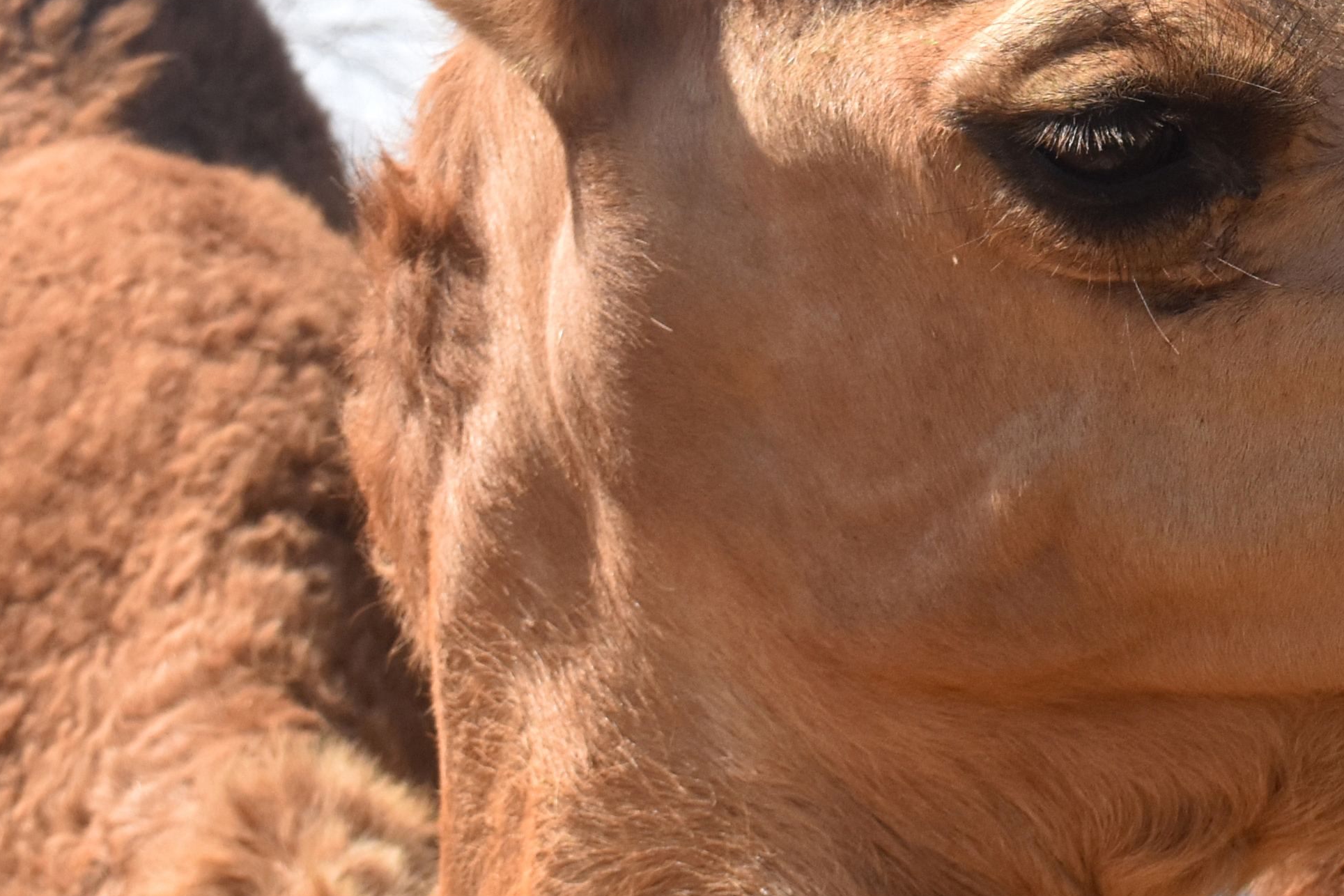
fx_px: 5226
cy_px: 36
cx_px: 1563
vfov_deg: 9.7
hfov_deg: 14.3
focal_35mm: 140
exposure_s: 1/2000
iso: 400
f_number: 8
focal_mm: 30
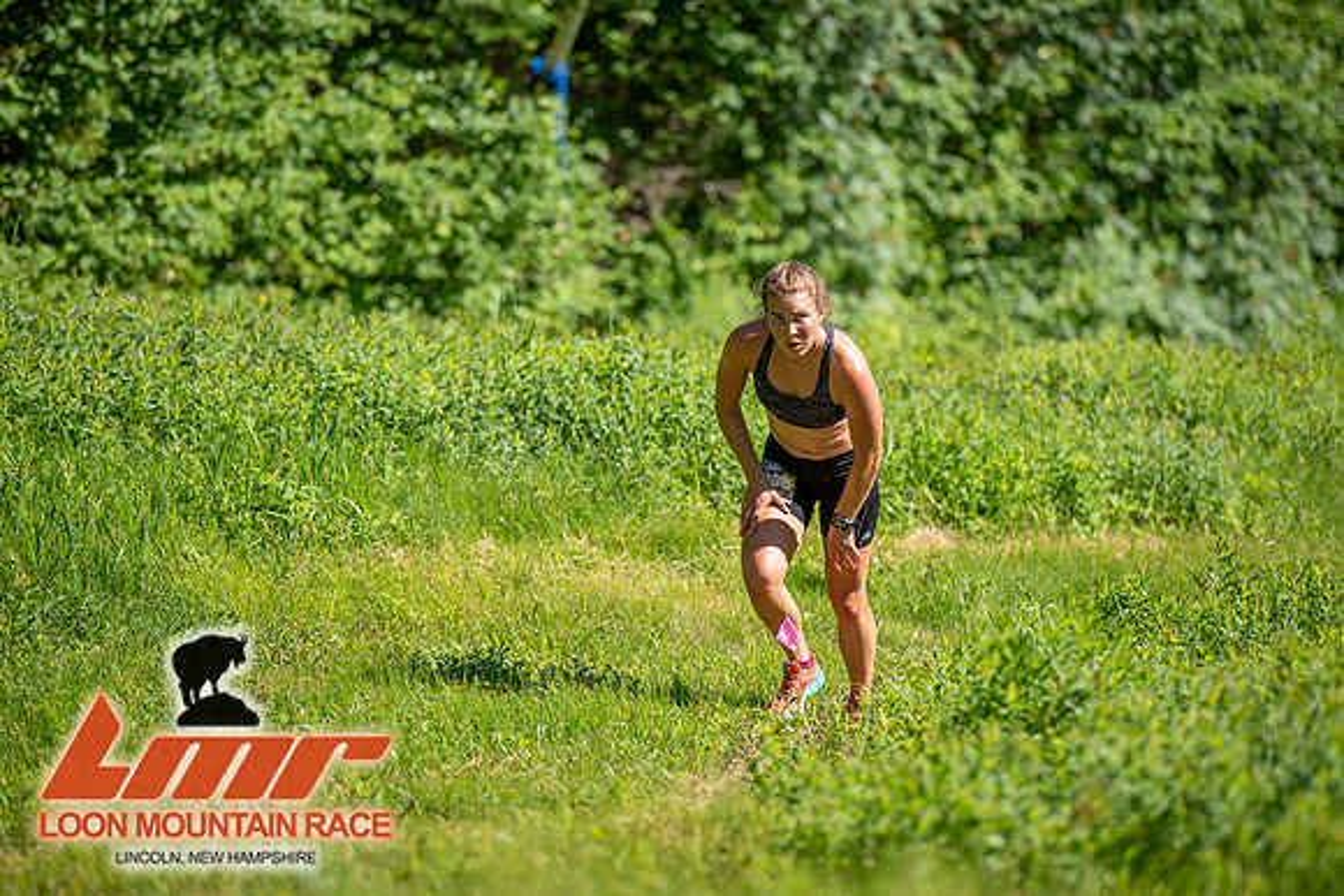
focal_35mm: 200
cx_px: 672
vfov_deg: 6.9
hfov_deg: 10.3
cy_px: 448
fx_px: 7468
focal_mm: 200
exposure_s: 1/640
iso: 100
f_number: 3.5
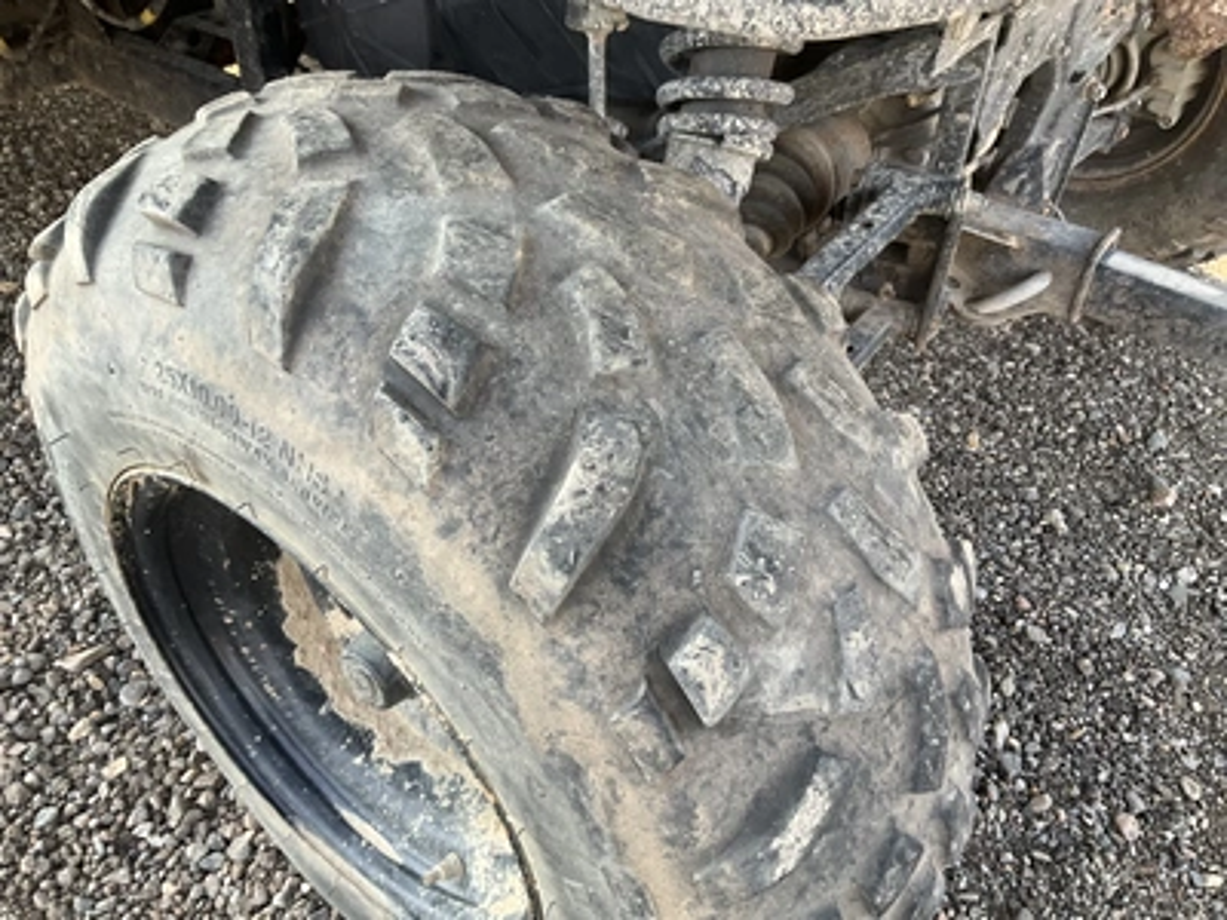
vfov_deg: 48.2
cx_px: 614
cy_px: 460
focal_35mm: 29
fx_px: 1028
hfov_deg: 61.7
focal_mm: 3
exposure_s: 1/122
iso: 32
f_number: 1.8
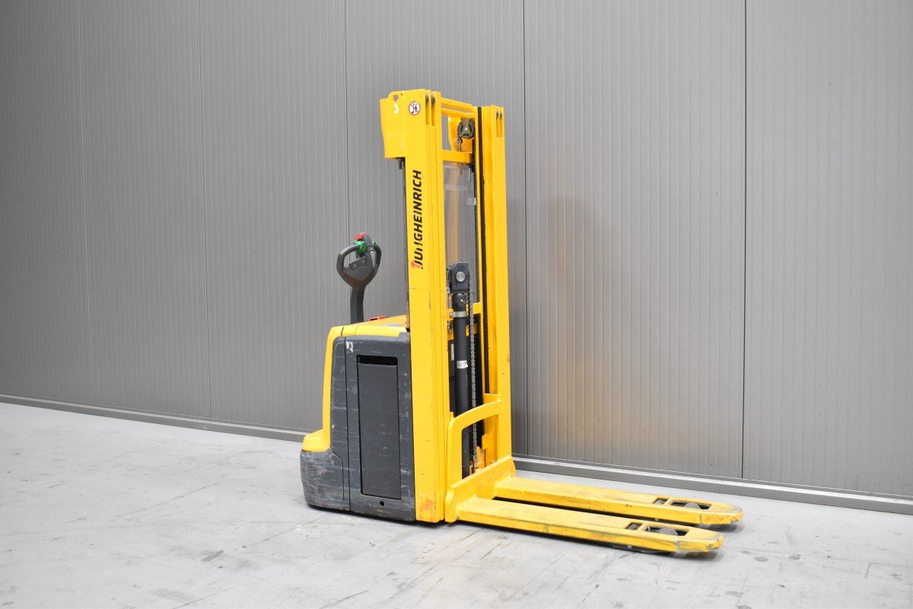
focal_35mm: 36
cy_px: 304
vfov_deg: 36.9
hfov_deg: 53.1
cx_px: 456
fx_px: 913
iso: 1600
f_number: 4.5
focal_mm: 24
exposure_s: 1/40
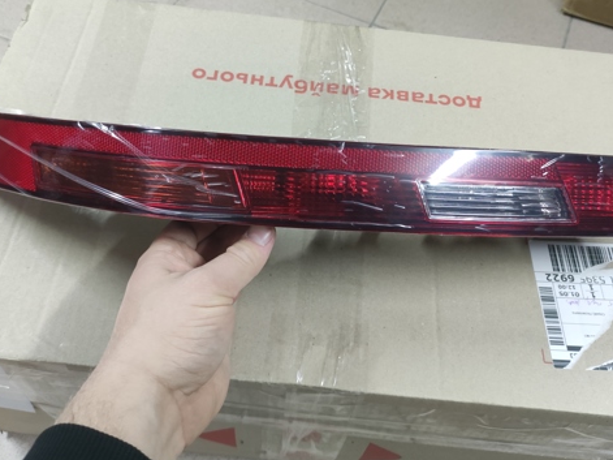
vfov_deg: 41.4
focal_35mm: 34
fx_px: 602
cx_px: 316
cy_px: 162
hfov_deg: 54.0
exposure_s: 1/50
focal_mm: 5.43
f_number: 1.89
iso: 641
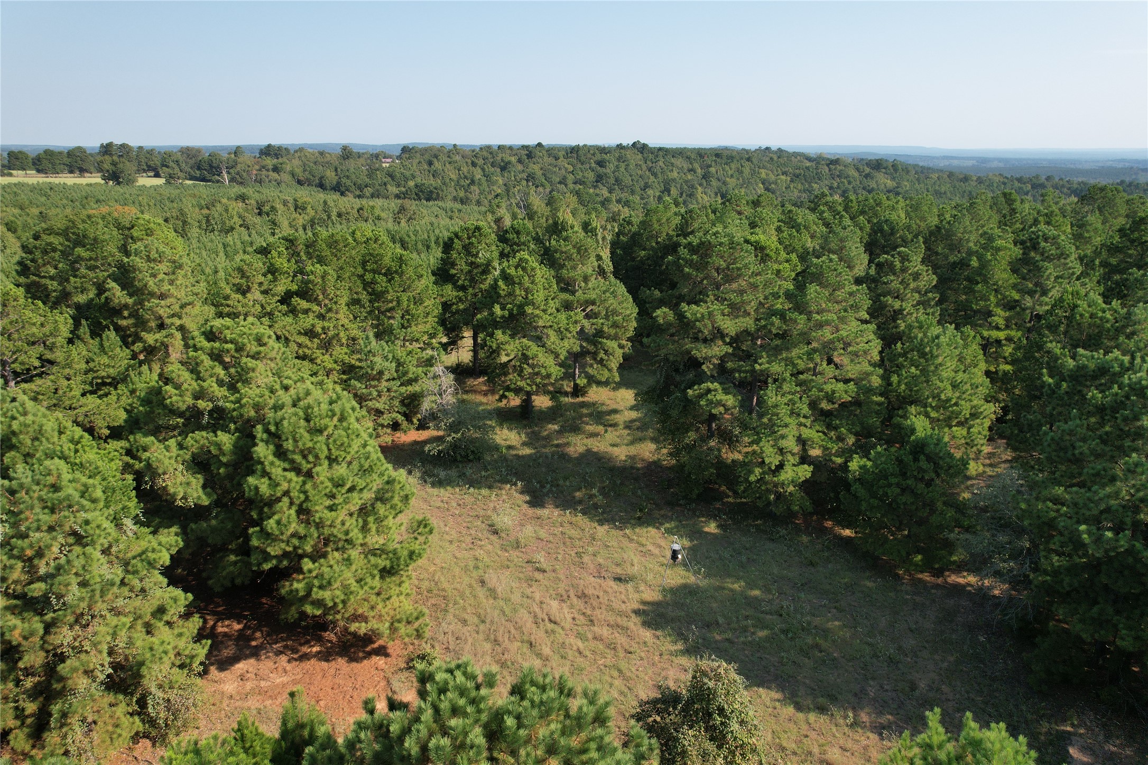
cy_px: 382
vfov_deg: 57.2
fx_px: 702
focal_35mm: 22
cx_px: 574
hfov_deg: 78.6
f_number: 2.8
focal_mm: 8.38
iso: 100
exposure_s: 1/1250
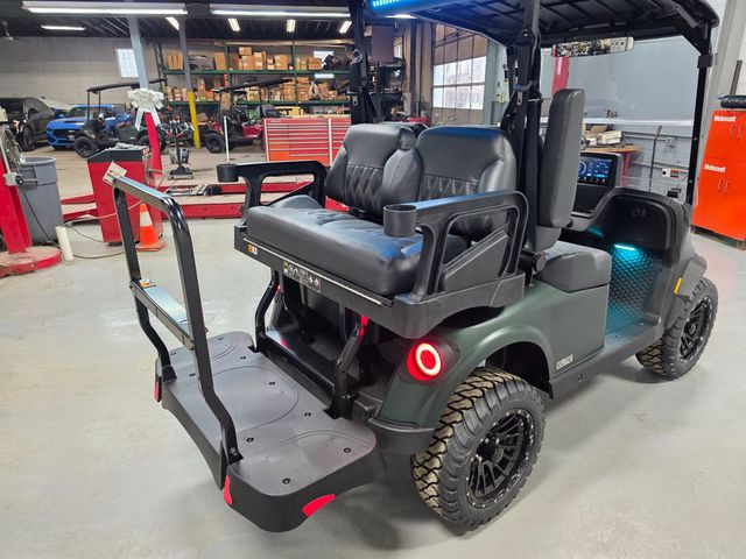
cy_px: 280
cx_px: 373
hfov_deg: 73.9
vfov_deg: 58.9
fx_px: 496
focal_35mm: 23
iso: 200
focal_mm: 6.3
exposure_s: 1/120
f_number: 1.7
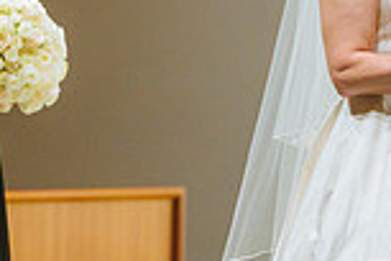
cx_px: 248
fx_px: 8232
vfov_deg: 1.8
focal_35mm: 758
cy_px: 115
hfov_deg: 2.7
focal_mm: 200
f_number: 2.8
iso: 2500
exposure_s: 1/250
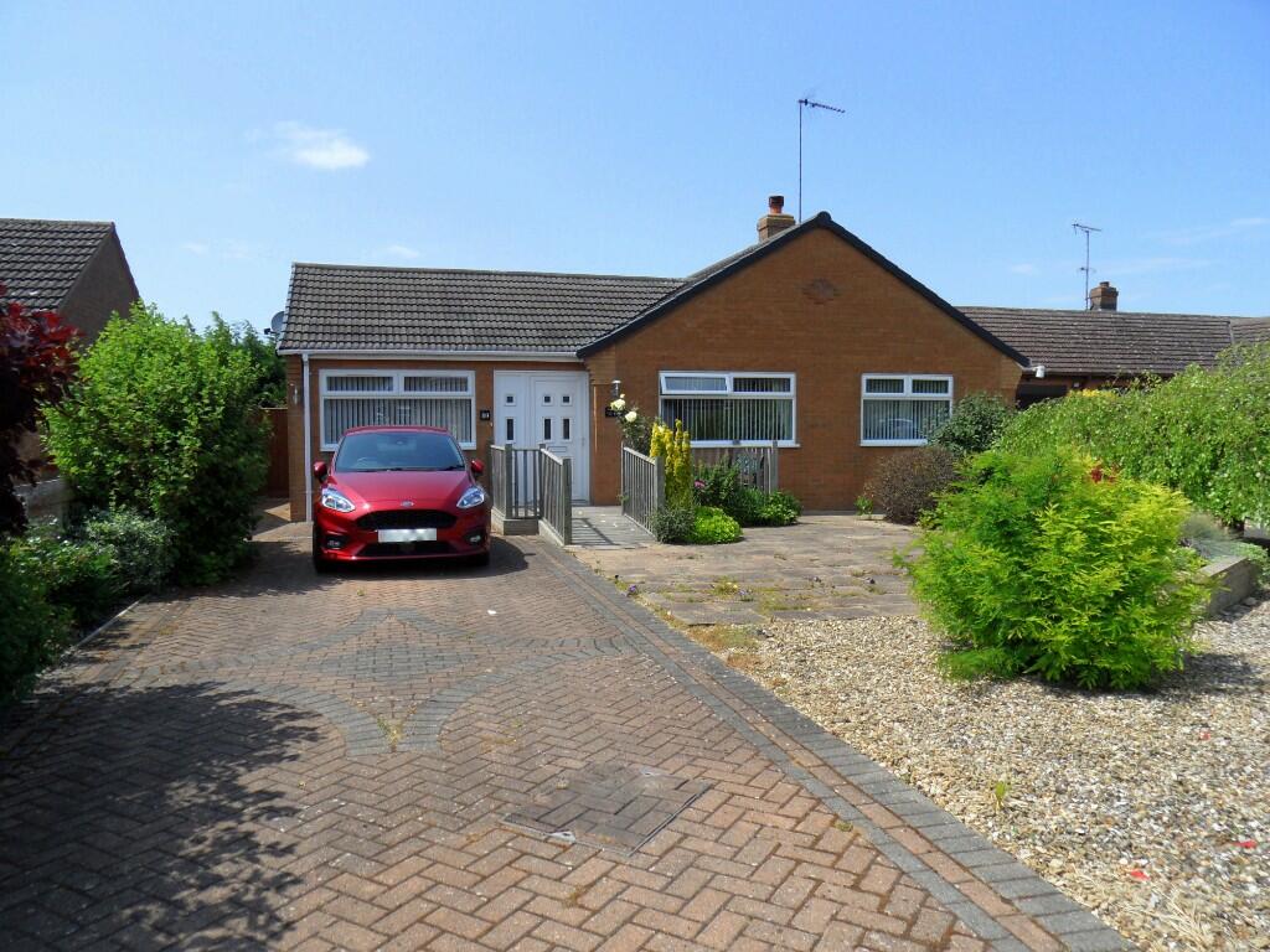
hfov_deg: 71.6
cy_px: 476
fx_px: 881
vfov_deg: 56.8
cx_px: 635
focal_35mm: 24
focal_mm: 3.9
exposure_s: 1/1000
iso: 80
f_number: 3.2
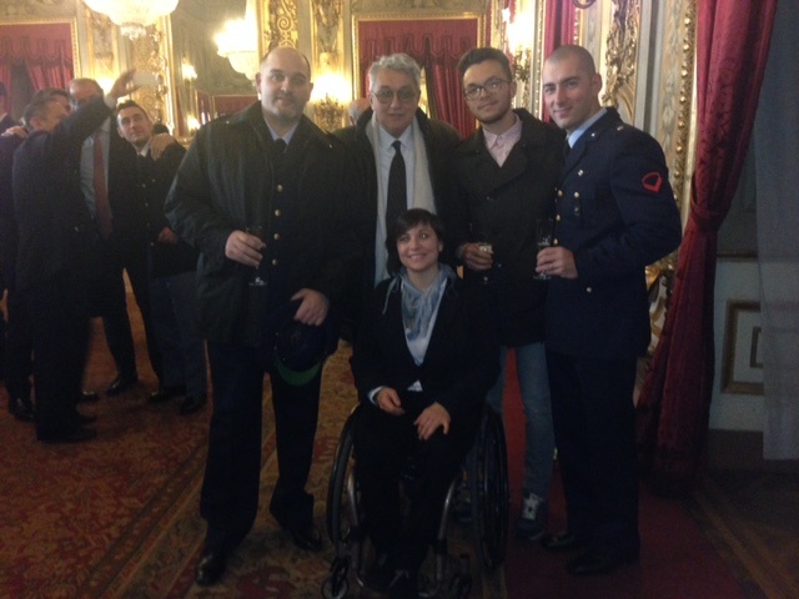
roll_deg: -0.6
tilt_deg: -10.2
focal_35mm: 33
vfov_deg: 42.9
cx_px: 400
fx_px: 762
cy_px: 300
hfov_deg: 55.4
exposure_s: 1/16
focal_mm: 4.12
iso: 400
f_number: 2.4
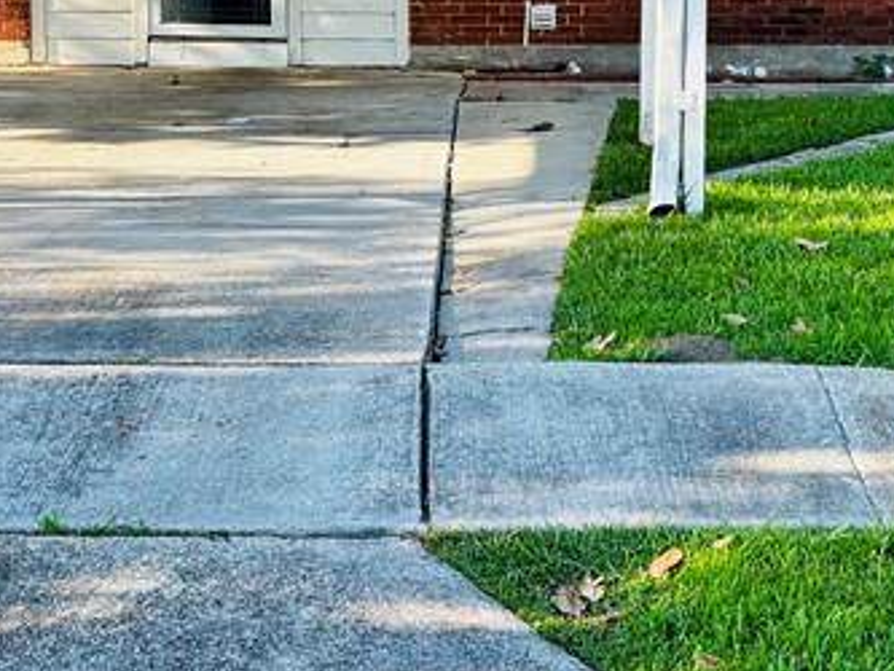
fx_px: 2067
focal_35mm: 80
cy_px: 118
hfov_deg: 24.4
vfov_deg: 18.3
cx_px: 459
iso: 50
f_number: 1.6
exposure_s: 1/321
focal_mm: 5.96
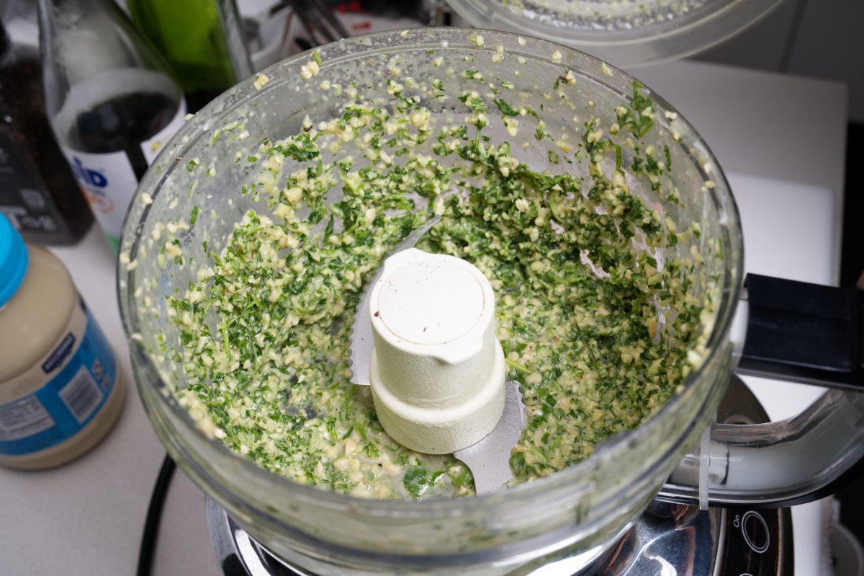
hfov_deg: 49.6
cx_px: 432
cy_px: 288
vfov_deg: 34.2
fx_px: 936
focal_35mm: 39
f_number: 8
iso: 200
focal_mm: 39
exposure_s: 1/160
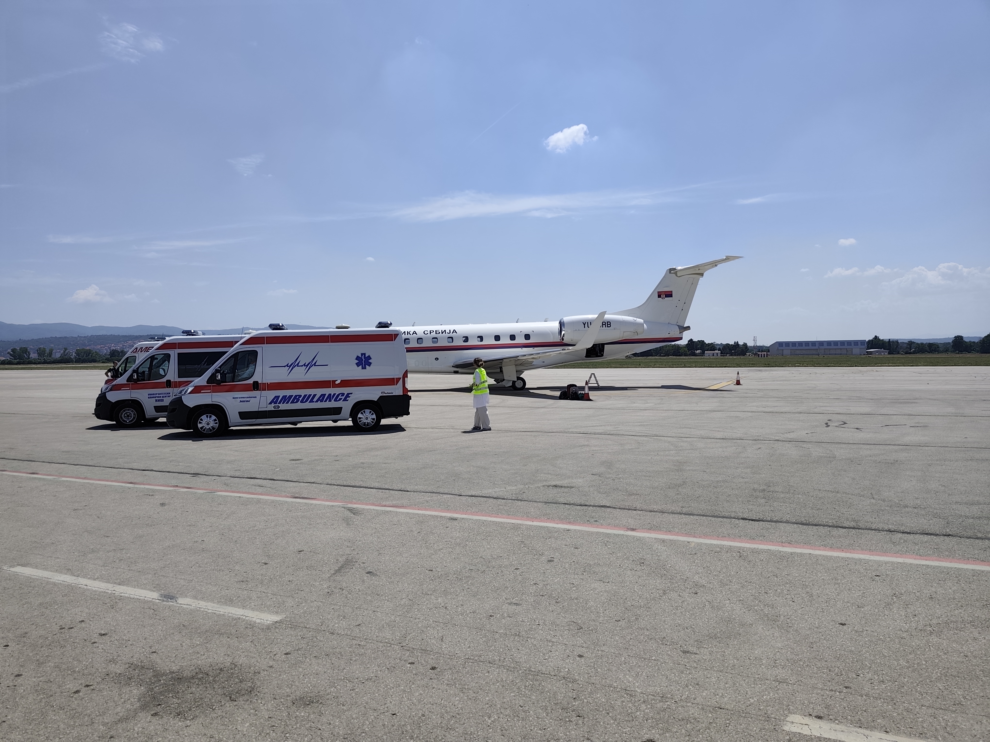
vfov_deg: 58.9
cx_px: 495
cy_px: 371
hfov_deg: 73.9
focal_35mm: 23
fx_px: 658
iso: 50
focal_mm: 6.19
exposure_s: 1/1508
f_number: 1.65
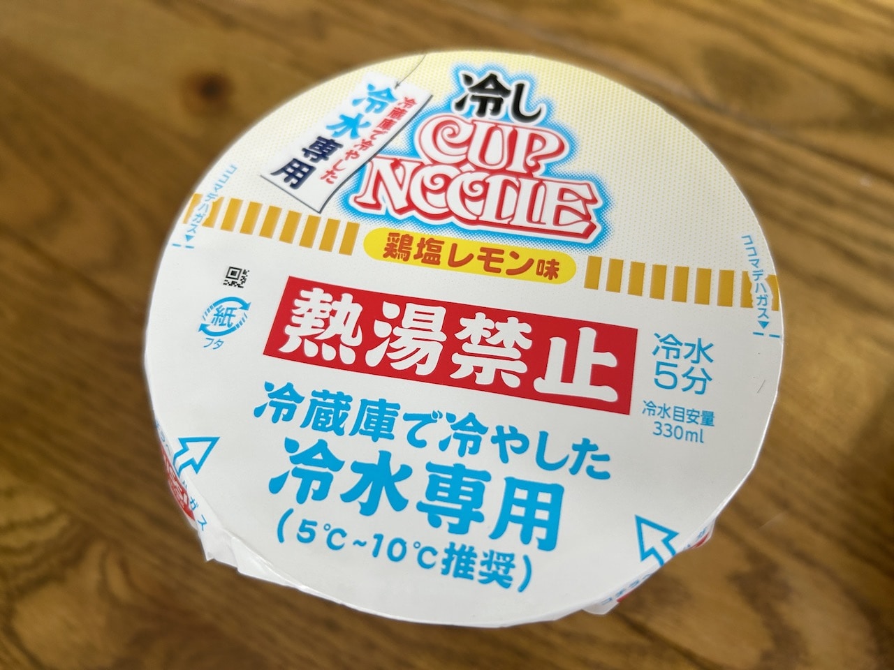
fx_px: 671
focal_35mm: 26
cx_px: 447
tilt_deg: -64.7
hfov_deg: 67.3
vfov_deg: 53.1
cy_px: 335
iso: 80
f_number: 1.5
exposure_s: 1/121
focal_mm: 5.7
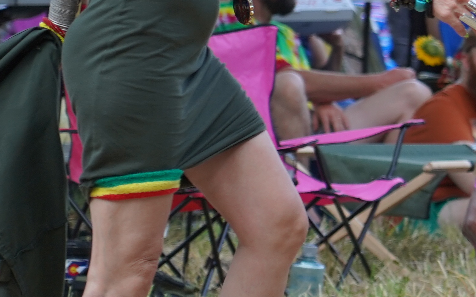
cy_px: 16
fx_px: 5513
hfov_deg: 4.9
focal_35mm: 425
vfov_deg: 3.1
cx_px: 785
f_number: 4
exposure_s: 1/160
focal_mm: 105
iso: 320
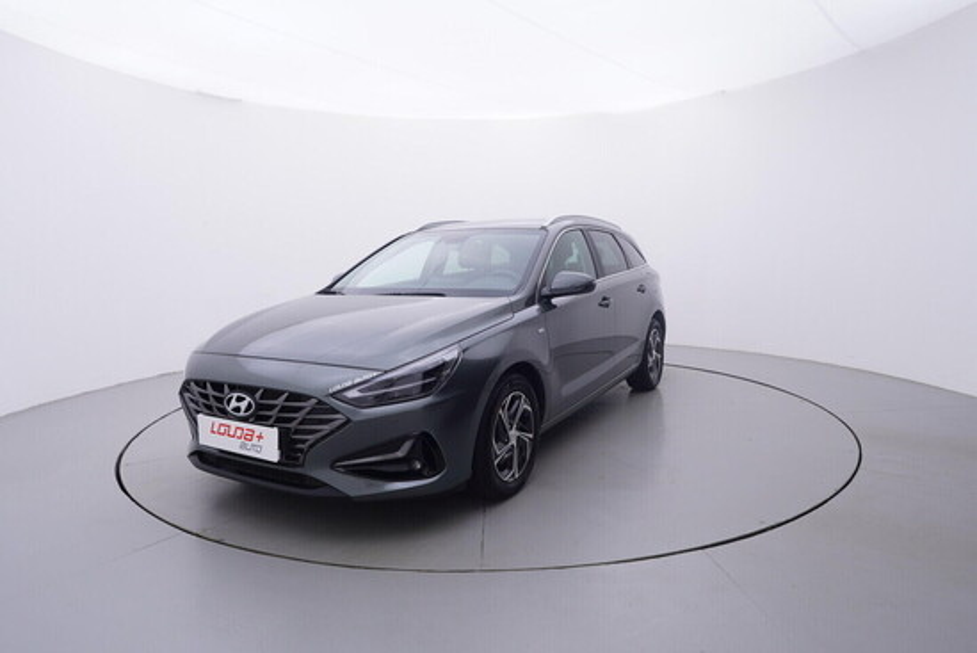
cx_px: 488
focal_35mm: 22
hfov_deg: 77.3
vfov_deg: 56.2
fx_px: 611
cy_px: 326
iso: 200
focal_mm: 15
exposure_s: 1/80
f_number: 5
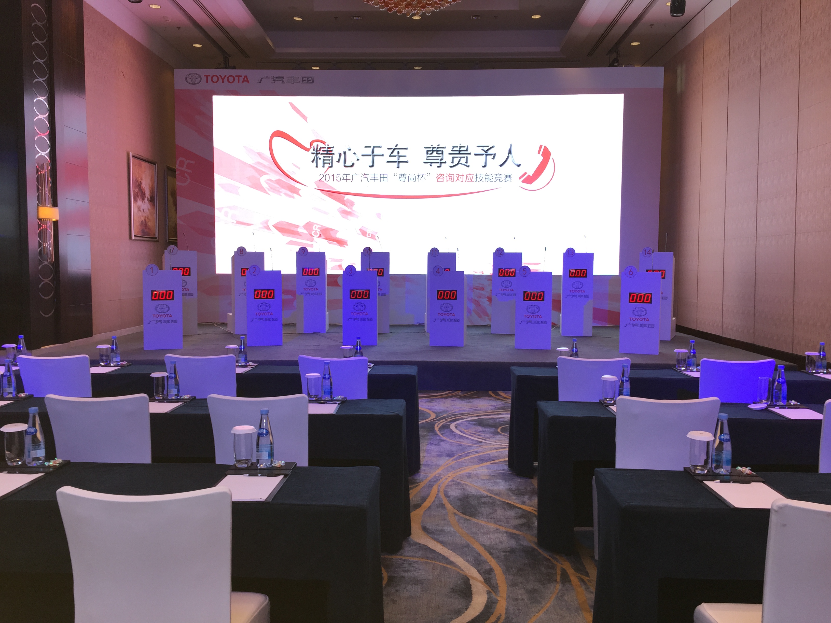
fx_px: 696
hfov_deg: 61.7
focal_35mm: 29
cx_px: 416
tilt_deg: -3.9
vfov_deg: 48.2
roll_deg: -1.3
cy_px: 312
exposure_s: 1/33
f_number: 2.2
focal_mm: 4.15
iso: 32
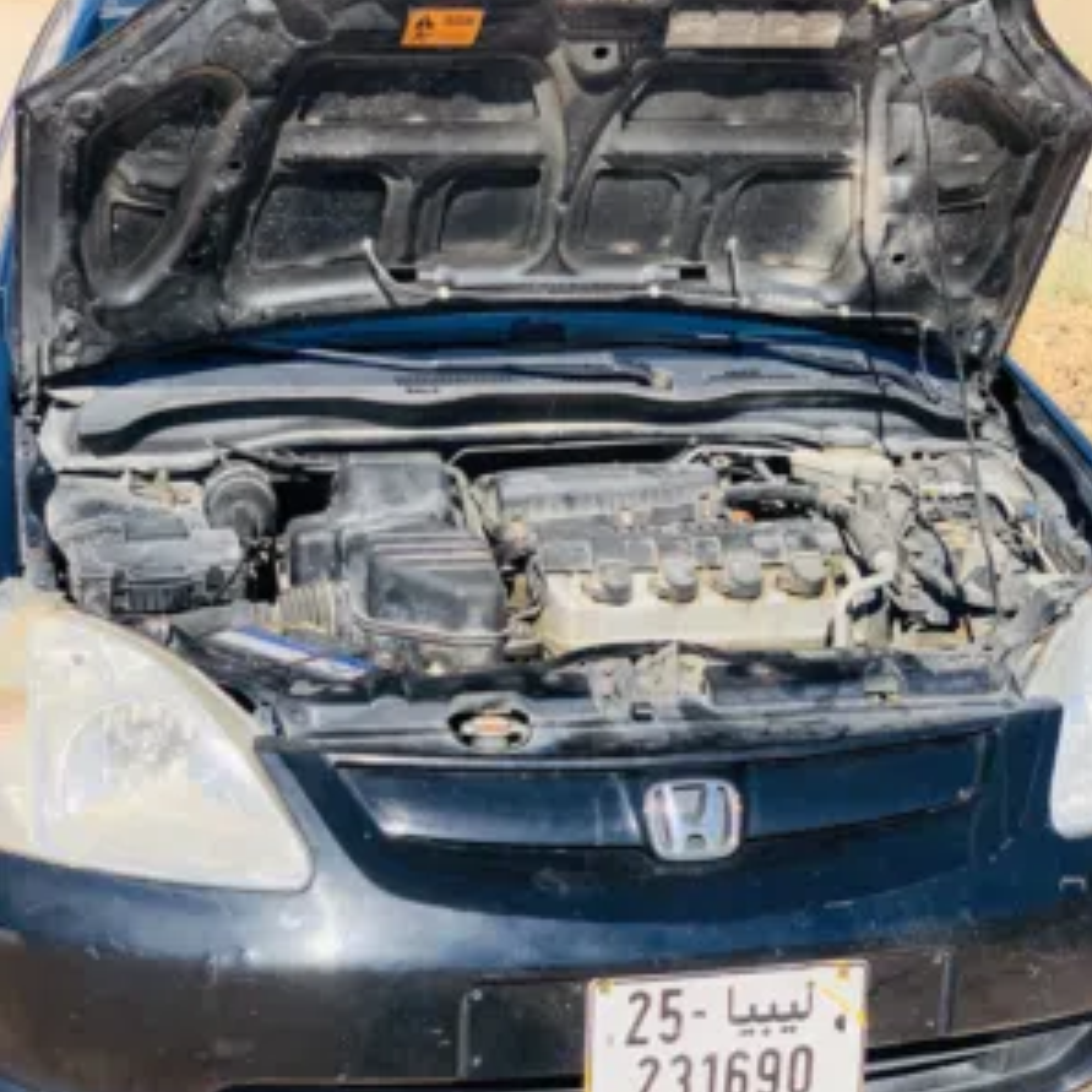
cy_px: 401
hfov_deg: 27.7
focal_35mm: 62
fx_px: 2213
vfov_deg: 27.6
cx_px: 548
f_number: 2.4
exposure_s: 1/675
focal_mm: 6
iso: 16
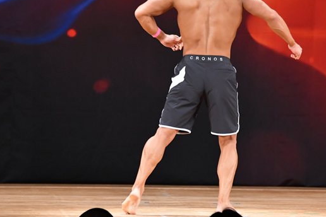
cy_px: 78
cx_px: 195
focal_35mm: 383
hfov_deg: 5.4
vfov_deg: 3.6
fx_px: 3468
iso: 3200
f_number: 5.6
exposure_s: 1/400
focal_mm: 170
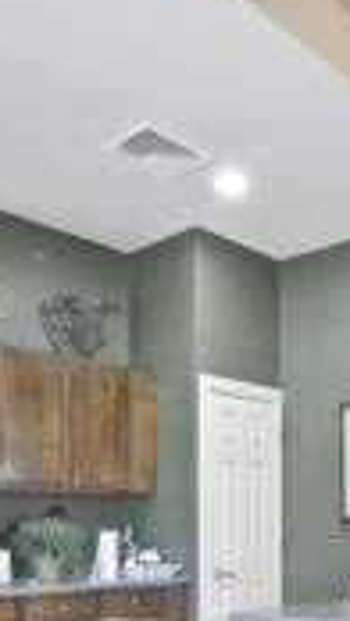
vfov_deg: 45.0
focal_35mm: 42
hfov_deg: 27.9
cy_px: 530
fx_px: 692
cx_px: 271
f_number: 4
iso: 400
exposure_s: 1/3
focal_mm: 7
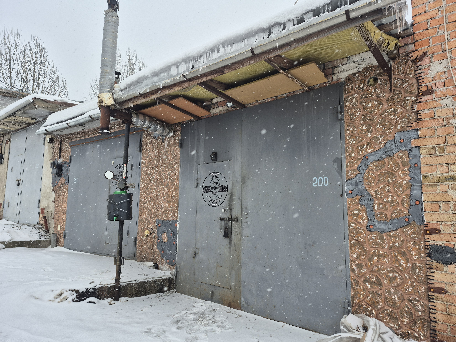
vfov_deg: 58.9
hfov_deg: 73.9
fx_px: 303
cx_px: 228
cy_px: 171
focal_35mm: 23
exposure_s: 1/405
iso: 25
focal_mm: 5.4
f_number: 1.8
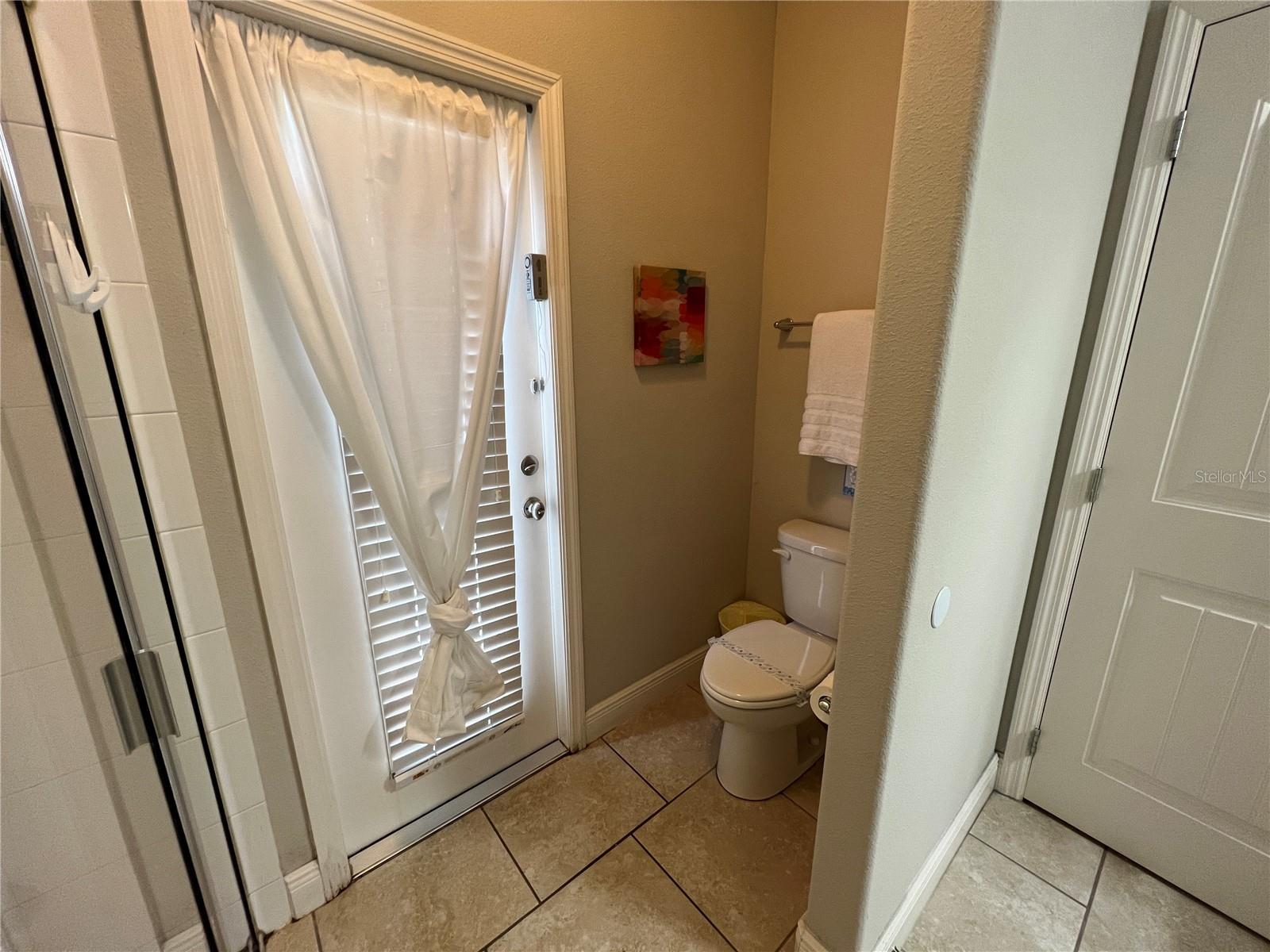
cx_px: 635
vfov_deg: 89.9
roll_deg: +0.2
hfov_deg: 106.2
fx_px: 477
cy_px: 476
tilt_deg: -15.6
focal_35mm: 13
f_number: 1.8
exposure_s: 1/60
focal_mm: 1.57
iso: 200
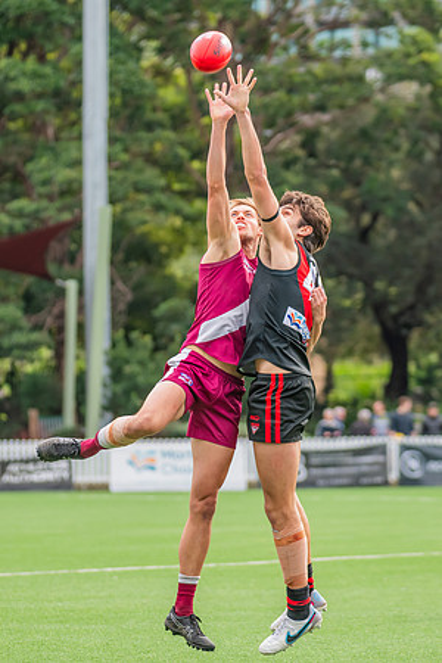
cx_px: 213
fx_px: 5265
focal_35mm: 286
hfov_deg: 4.8
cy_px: 331
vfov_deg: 7.2
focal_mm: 190
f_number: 4.5
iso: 800
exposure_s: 1/1250
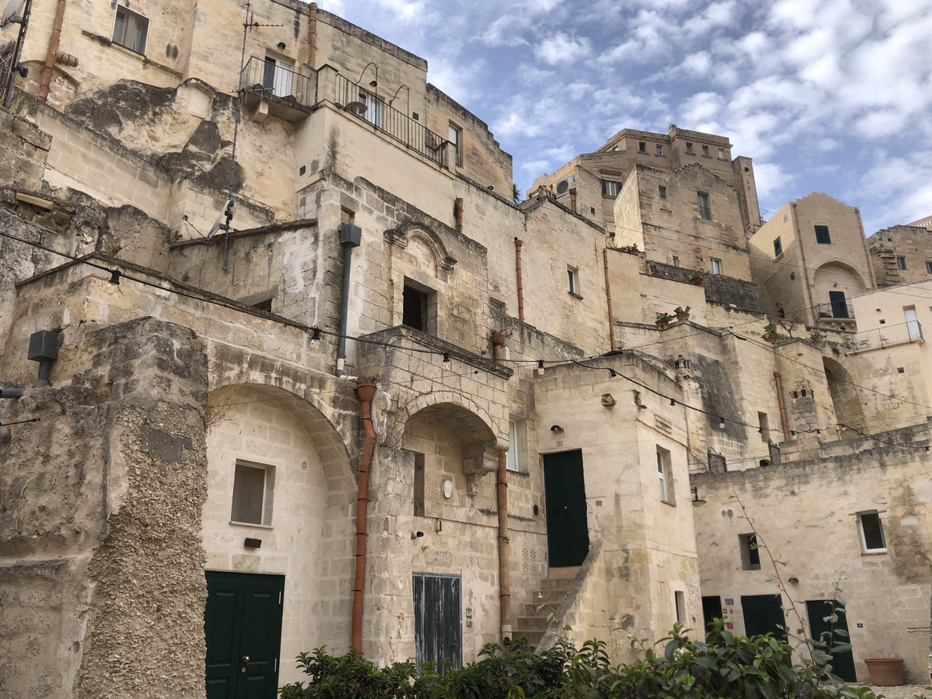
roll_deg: +1.6
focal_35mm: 29
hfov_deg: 61.7
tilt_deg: +19.9
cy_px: 342
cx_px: 471
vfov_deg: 48.2
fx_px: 781
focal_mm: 4
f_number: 1.8
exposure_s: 1/1312
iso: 20
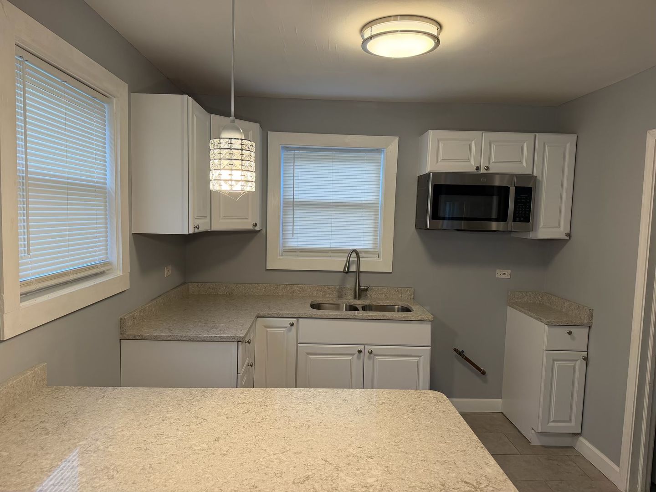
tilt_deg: -5.5
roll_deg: -1.3
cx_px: 328
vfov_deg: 56.8
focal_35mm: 24
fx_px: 455
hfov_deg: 71.6
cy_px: 246
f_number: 1.78
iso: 125
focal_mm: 6.76
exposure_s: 1/120
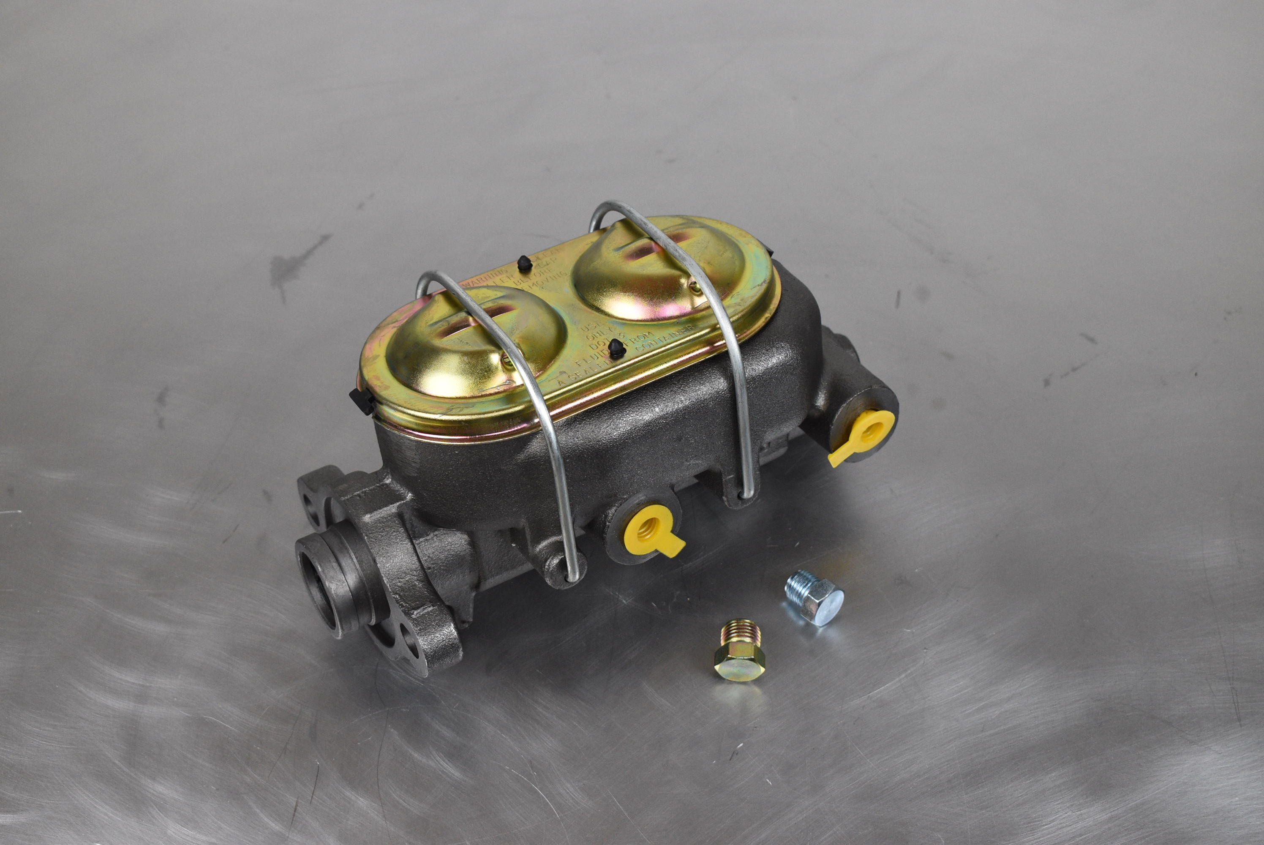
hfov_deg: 37.8
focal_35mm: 52
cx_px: 632
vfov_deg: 25.8
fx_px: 1845
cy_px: 422
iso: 1250
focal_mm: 35
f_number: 6.3
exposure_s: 1/160
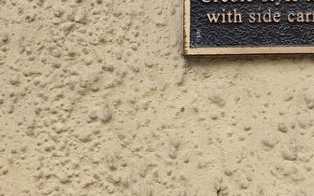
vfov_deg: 21.5
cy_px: -7
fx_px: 496
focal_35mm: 58
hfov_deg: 33.4
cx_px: 278
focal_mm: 5.56
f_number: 1.8
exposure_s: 1/202
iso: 100
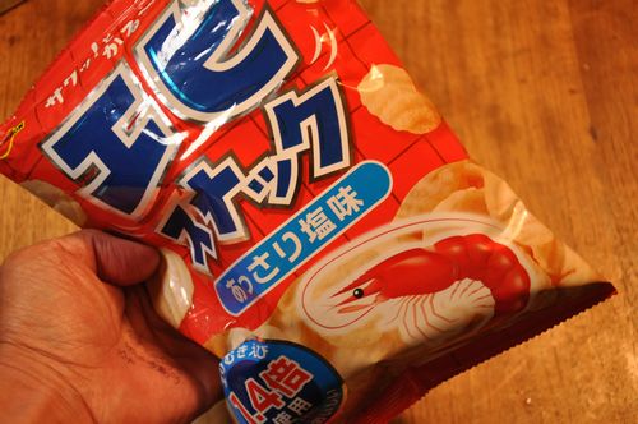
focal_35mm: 72
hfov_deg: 28.1
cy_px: 212
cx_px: 319
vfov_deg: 18.9
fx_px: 1274
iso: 800
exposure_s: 1/25
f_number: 5.6
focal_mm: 48
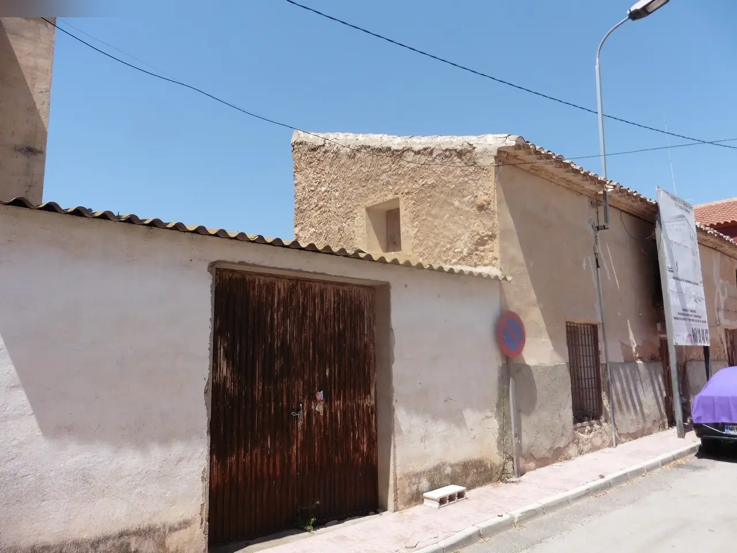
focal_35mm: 24
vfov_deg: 56.8
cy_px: 276
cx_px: 368
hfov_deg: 71.6
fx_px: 511
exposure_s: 1/1000
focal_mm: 4.3
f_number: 4
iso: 100
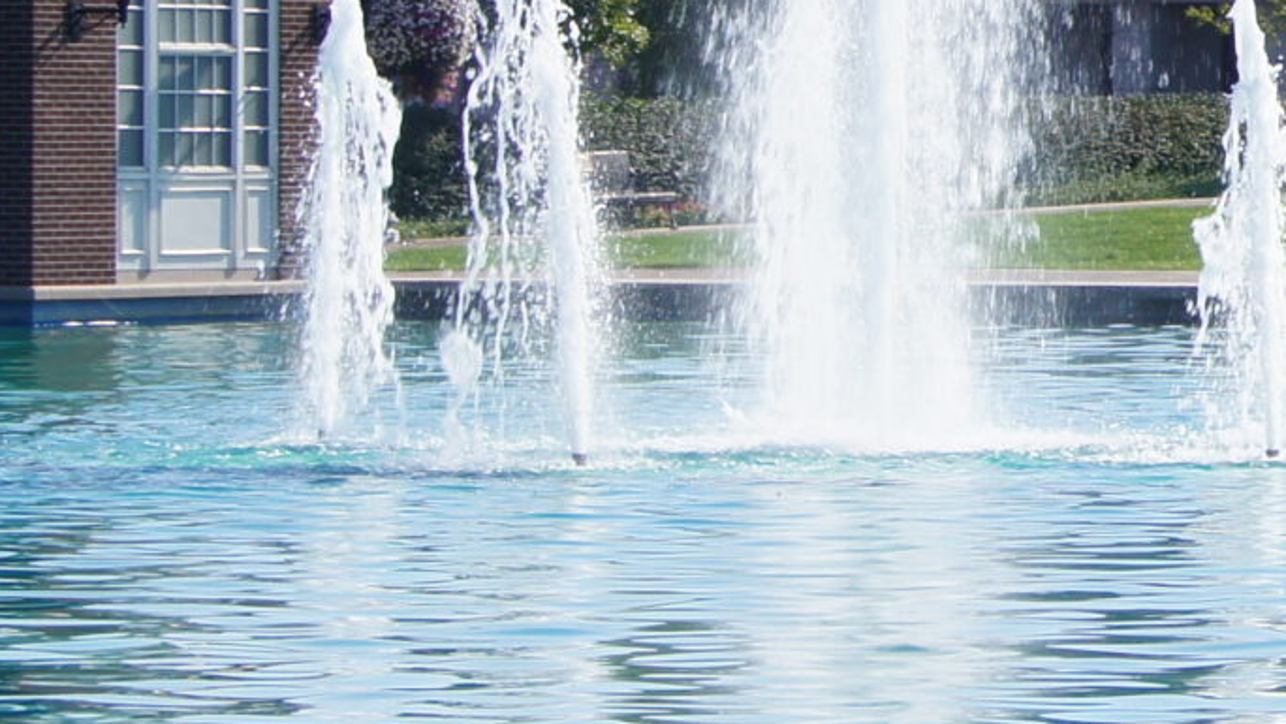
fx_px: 10027
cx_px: 2113
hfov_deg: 7.2
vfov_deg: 4.1
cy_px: -90
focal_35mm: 294
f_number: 13
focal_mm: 50
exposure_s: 1/125
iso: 100
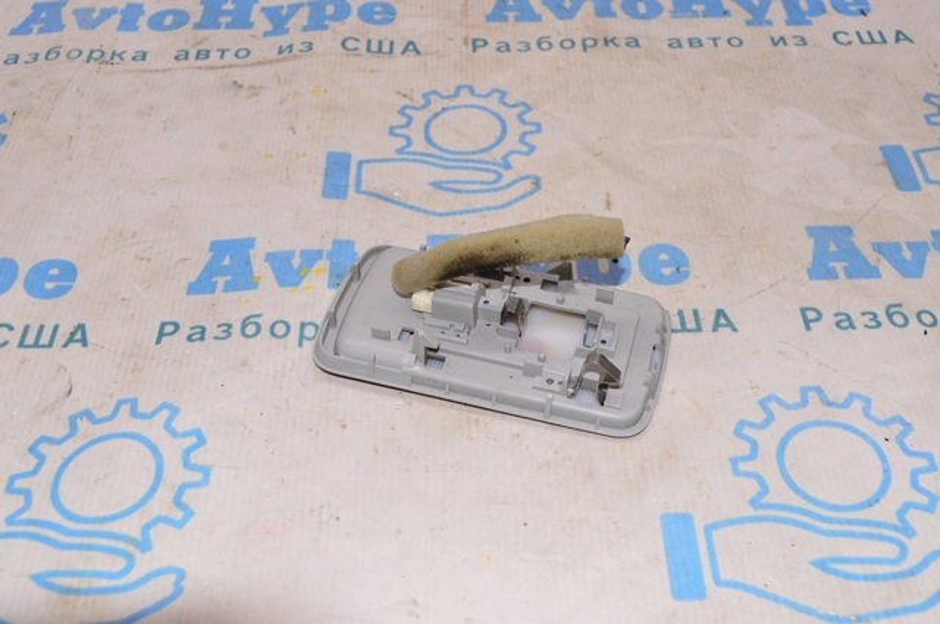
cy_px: 312
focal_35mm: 44
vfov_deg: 30.8
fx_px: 1134
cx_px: 470
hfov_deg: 45.0
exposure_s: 1/200
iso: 1600
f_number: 8
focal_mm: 29
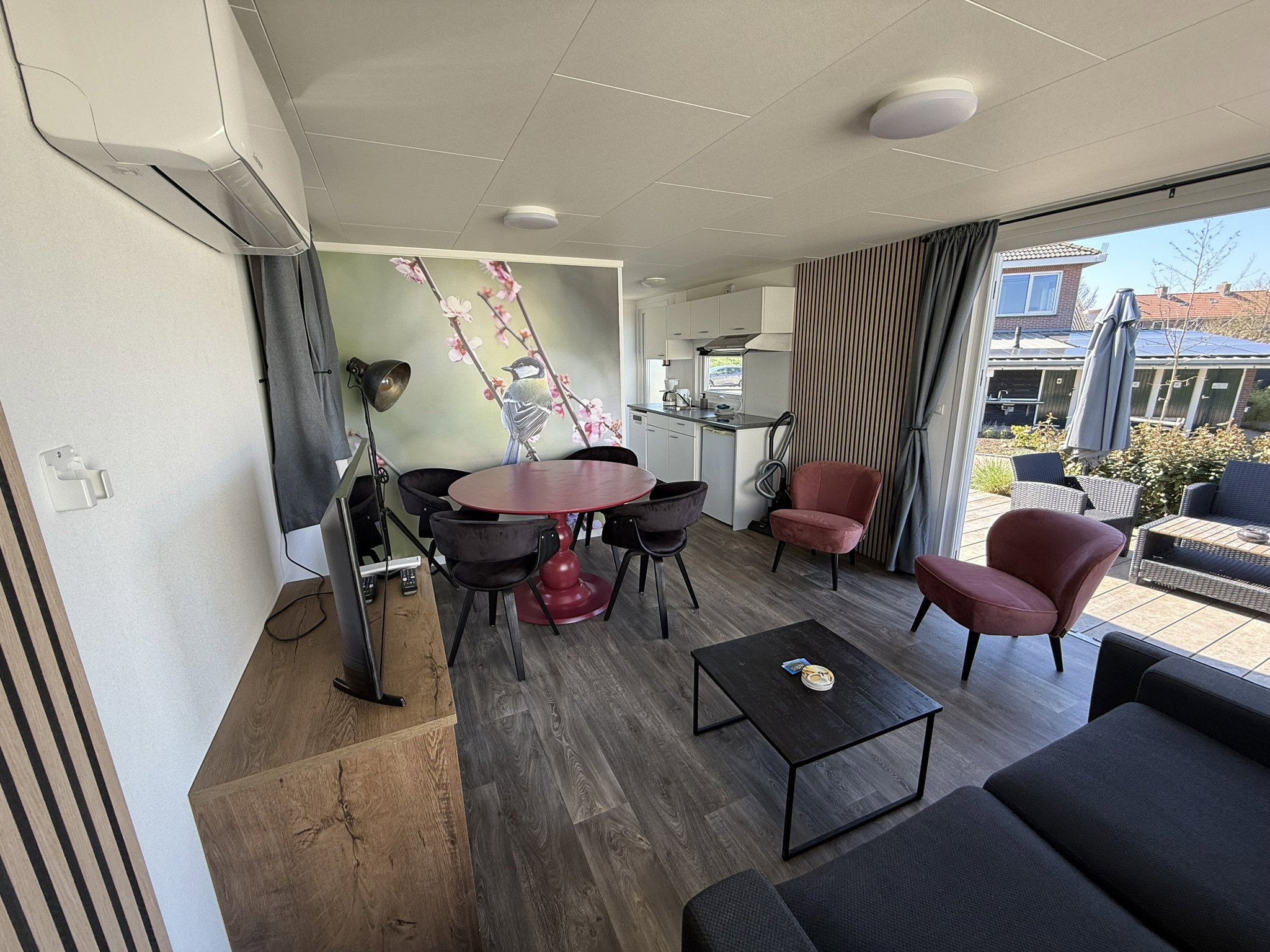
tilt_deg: -13.4
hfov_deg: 102.1
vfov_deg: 85.7
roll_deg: +1.4
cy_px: 476
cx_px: 635
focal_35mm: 14
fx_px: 514
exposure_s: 1/111
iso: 50
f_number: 2.2
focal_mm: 2.22
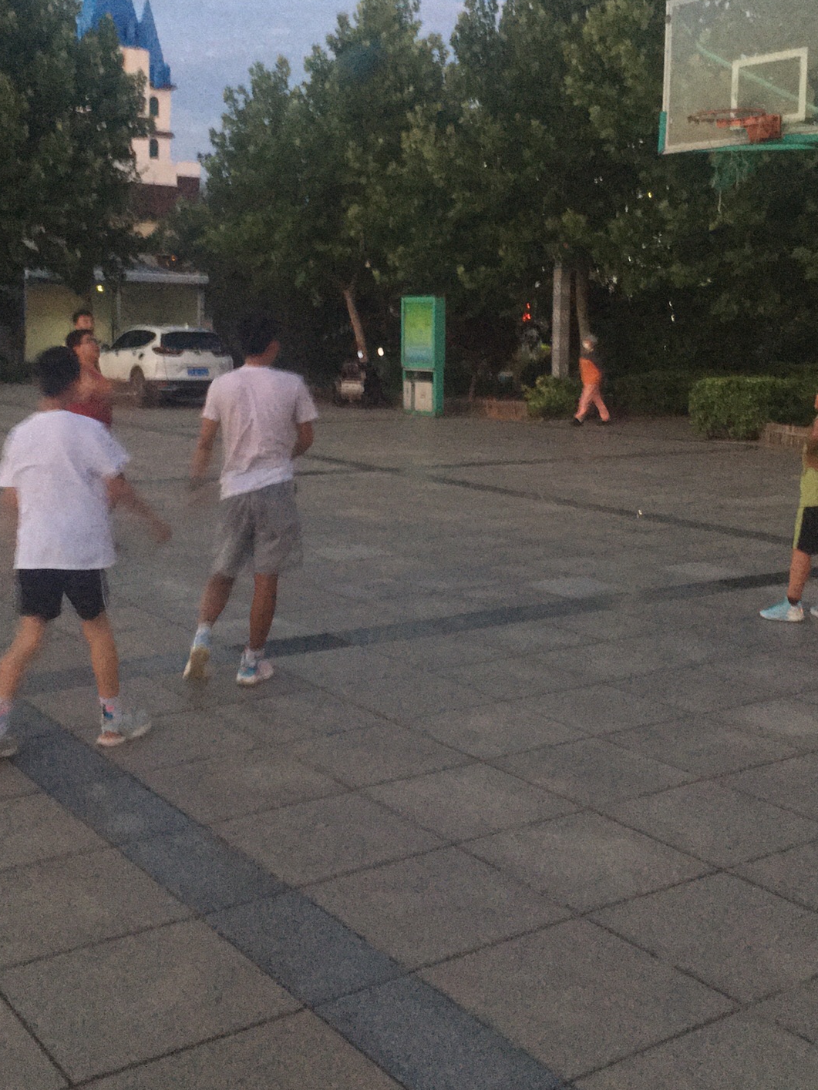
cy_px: 403
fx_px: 1292
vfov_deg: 45.4
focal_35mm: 41
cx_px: 421
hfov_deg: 35.1
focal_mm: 4.15
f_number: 2.2
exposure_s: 1/17
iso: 400
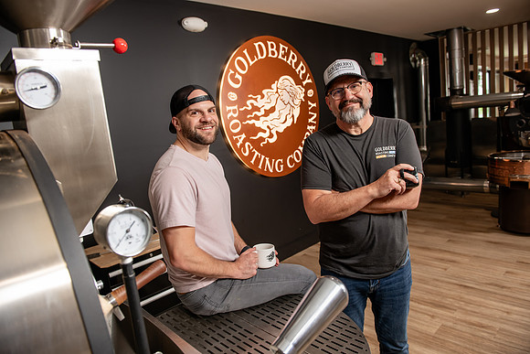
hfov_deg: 73.7
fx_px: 353
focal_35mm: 24
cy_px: 177
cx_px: 265
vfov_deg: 53.2
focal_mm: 24
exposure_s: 1/125
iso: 400
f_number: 4
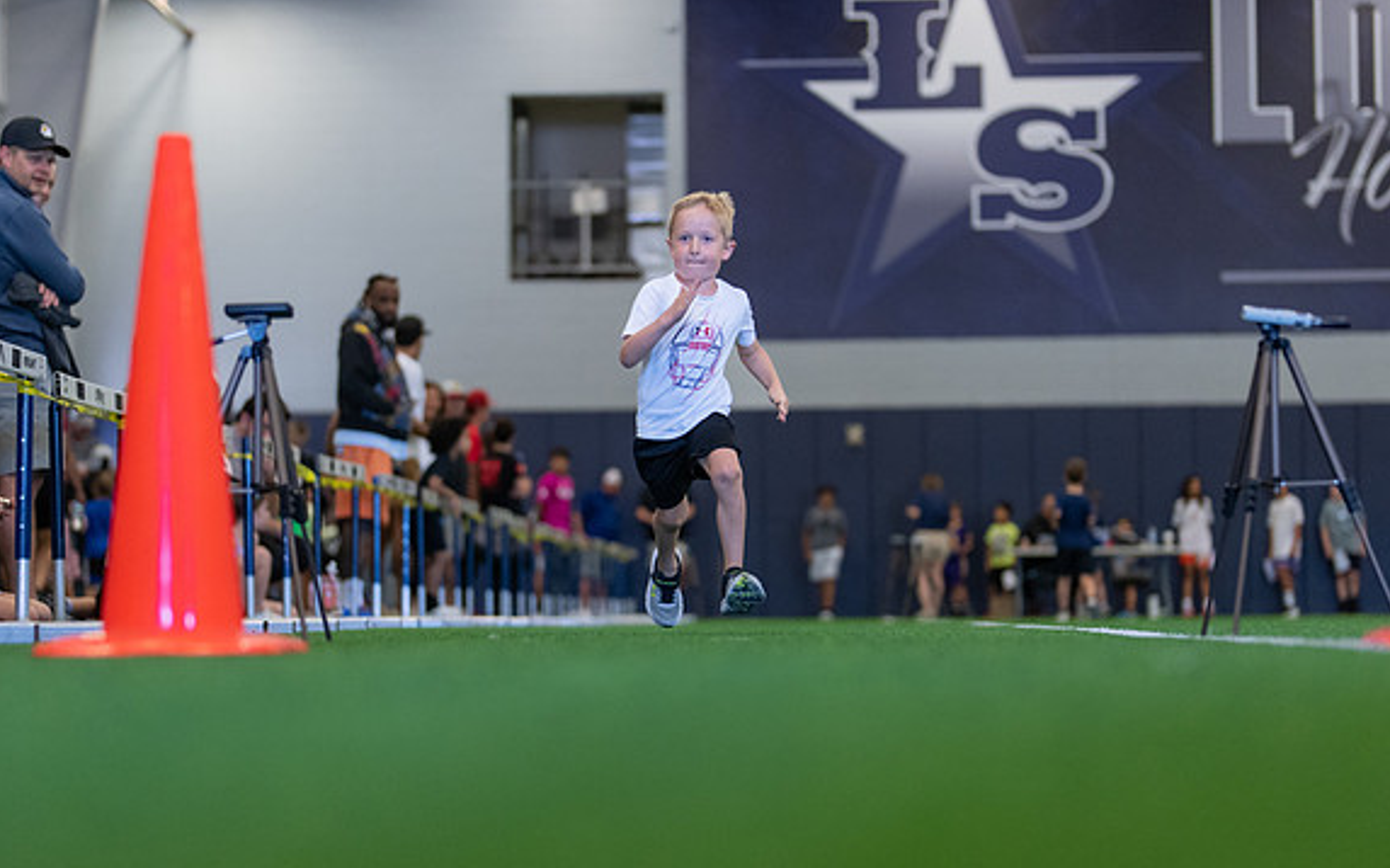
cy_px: 514
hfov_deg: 24.9
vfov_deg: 15.7
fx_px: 3144
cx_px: 645
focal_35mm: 83
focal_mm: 50
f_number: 1.2
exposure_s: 1/1000
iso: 1250
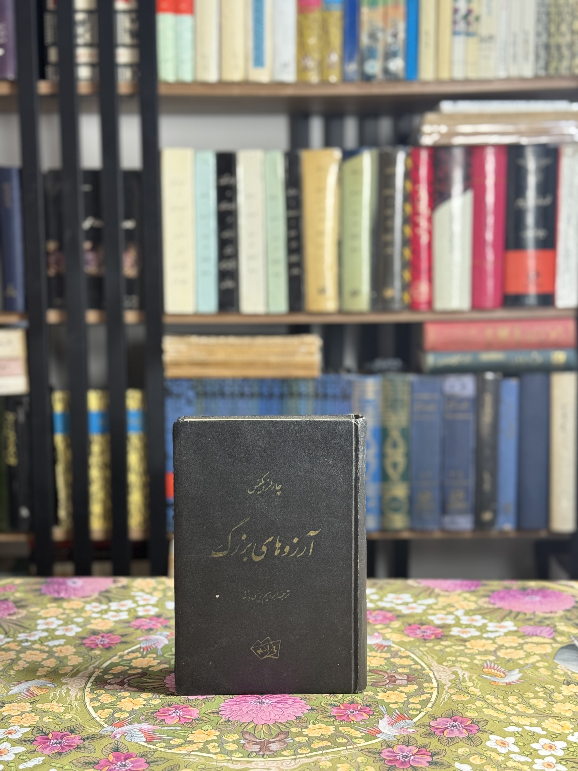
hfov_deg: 30.3
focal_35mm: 48
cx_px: 289
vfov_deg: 39.7
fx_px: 1069
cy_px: 386
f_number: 1.78
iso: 125
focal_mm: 6.76
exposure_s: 1/50
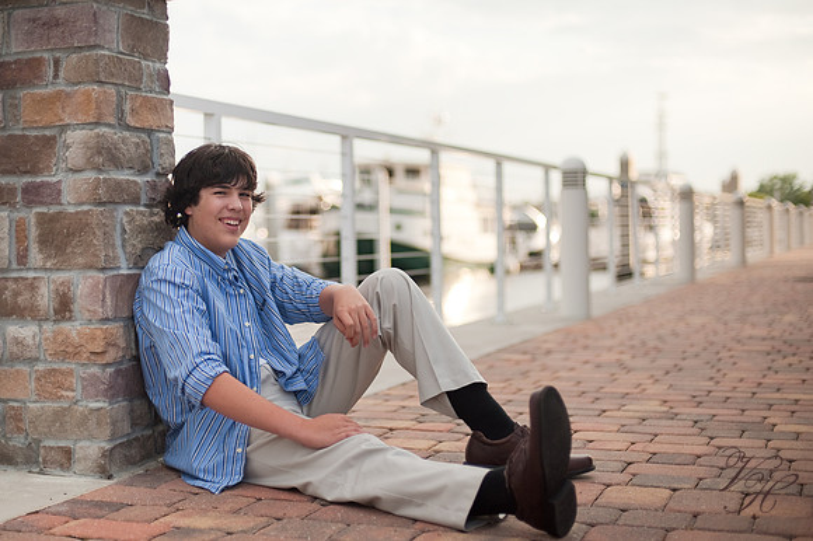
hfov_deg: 39.6
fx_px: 1128
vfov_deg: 27.0
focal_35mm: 50
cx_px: 406
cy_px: 270
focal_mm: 50
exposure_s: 1/3200
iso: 200
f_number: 1.8
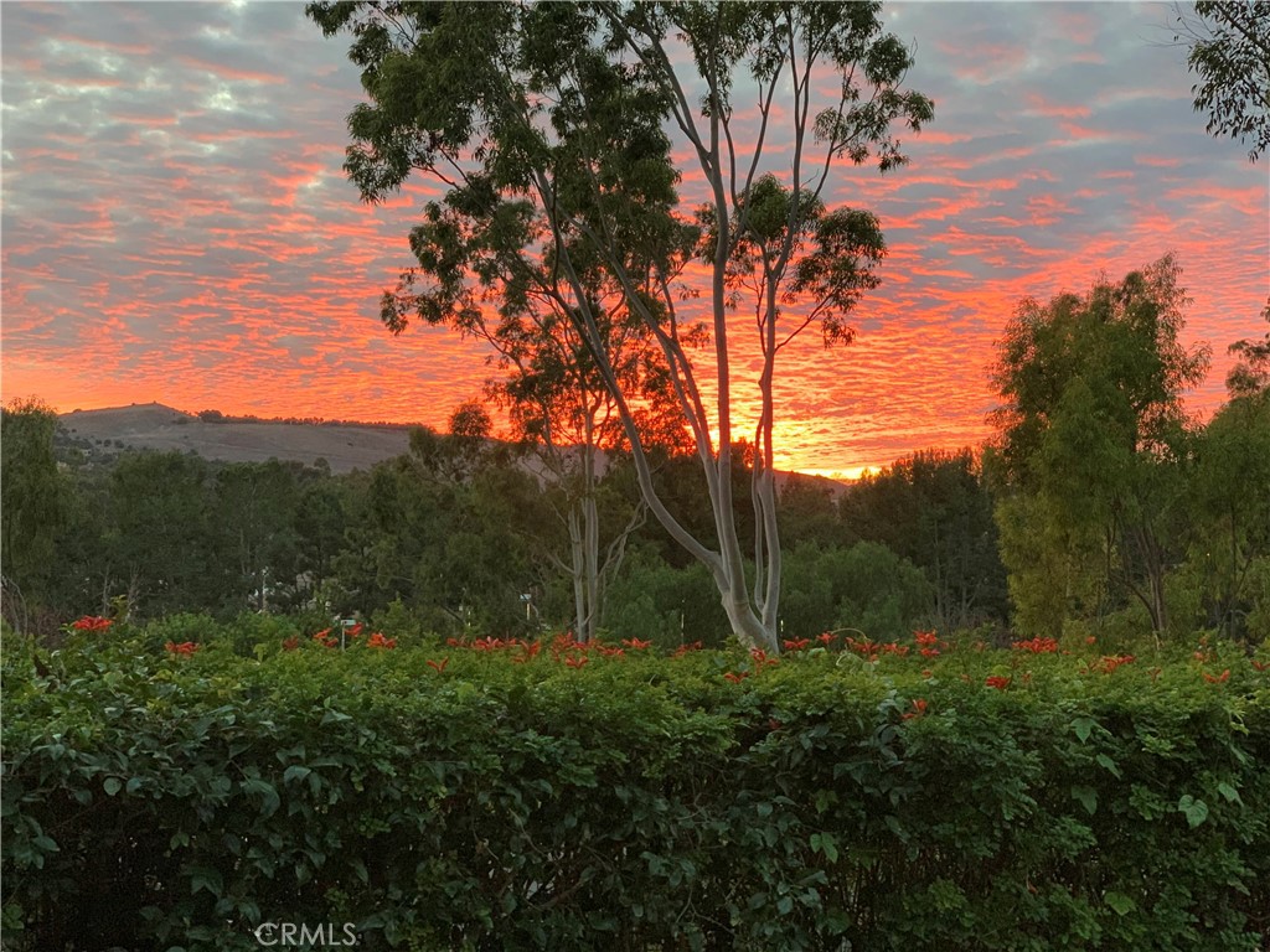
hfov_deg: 36.8
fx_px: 1908
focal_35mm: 52
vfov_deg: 28.0
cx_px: 635
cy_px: 476
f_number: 2.4
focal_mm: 6
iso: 200
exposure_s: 1/60
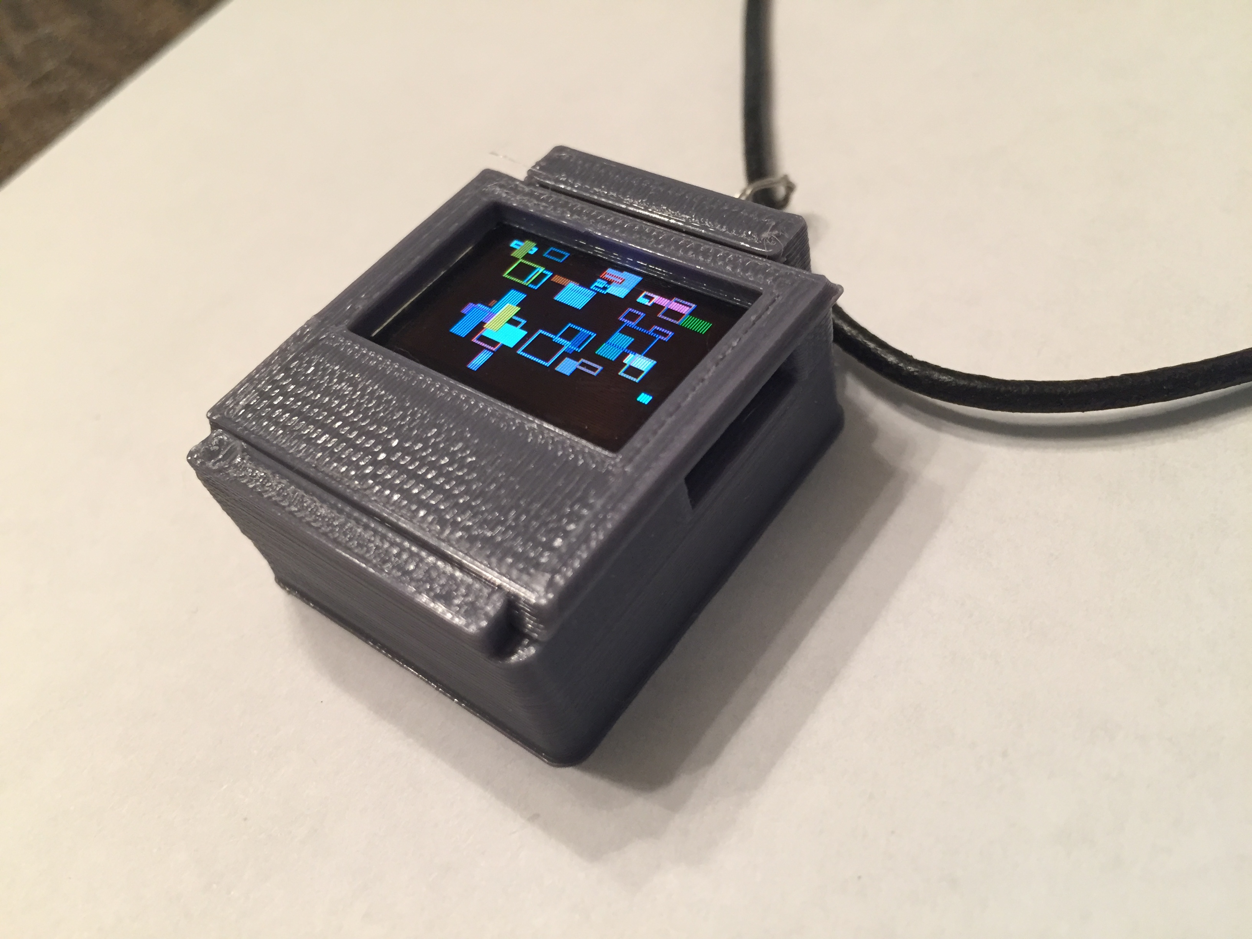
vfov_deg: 48.2
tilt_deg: -49.1
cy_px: 470
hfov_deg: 61.7
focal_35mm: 29
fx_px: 1049
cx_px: 626
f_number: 2.2
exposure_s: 1/30
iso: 125
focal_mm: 4.15
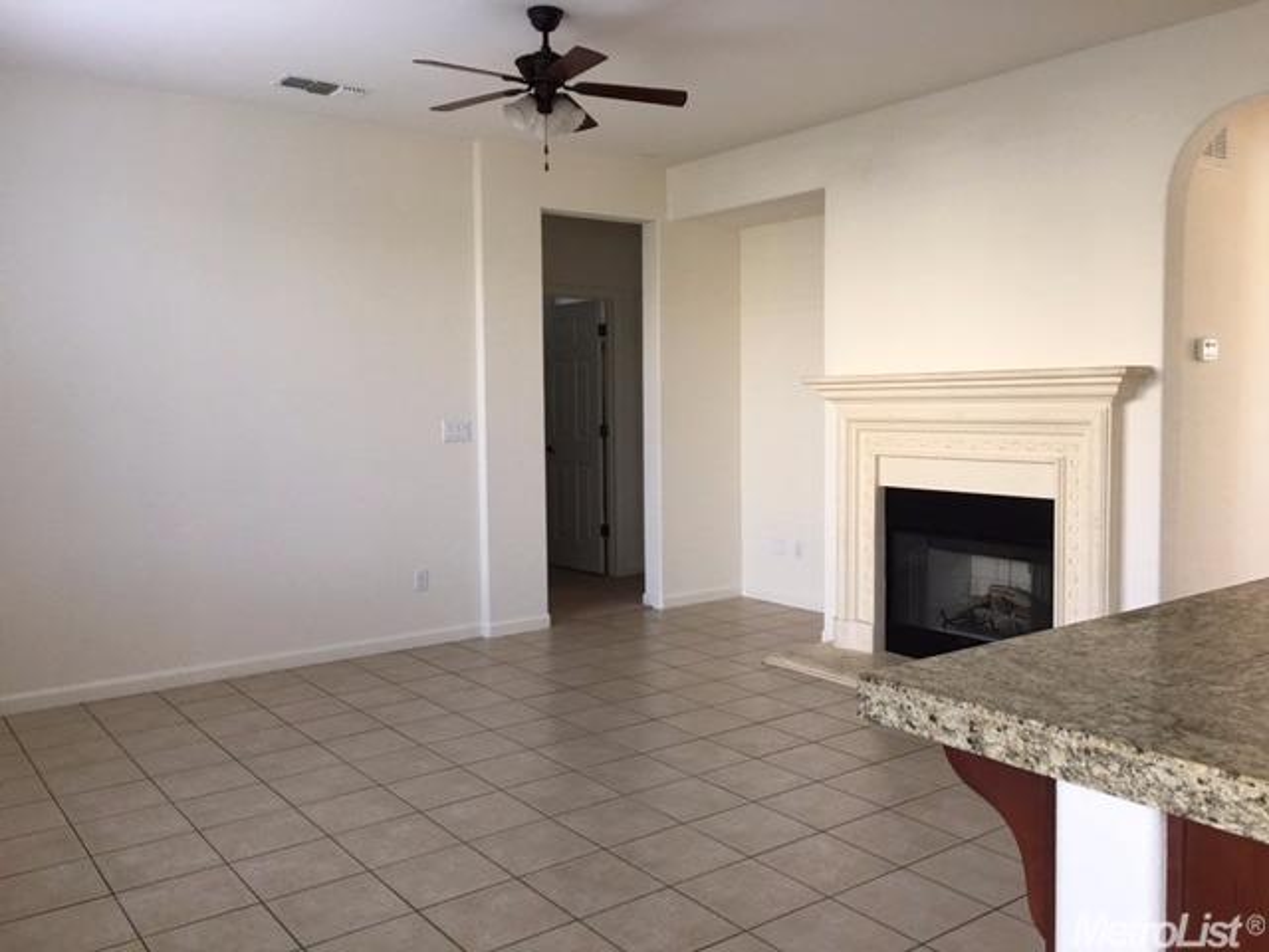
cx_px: 634
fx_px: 1063
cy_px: 476
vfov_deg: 48.2
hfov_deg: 61.7
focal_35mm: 29
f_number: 2.2
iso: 40
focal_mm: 4.15
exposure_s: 1/30
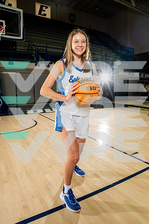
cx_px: 74
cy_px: 112
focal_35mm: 24
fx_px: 149
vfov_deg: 73.7
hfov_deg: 53.1
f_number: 8
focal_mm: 24
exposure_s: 1/250
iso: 640
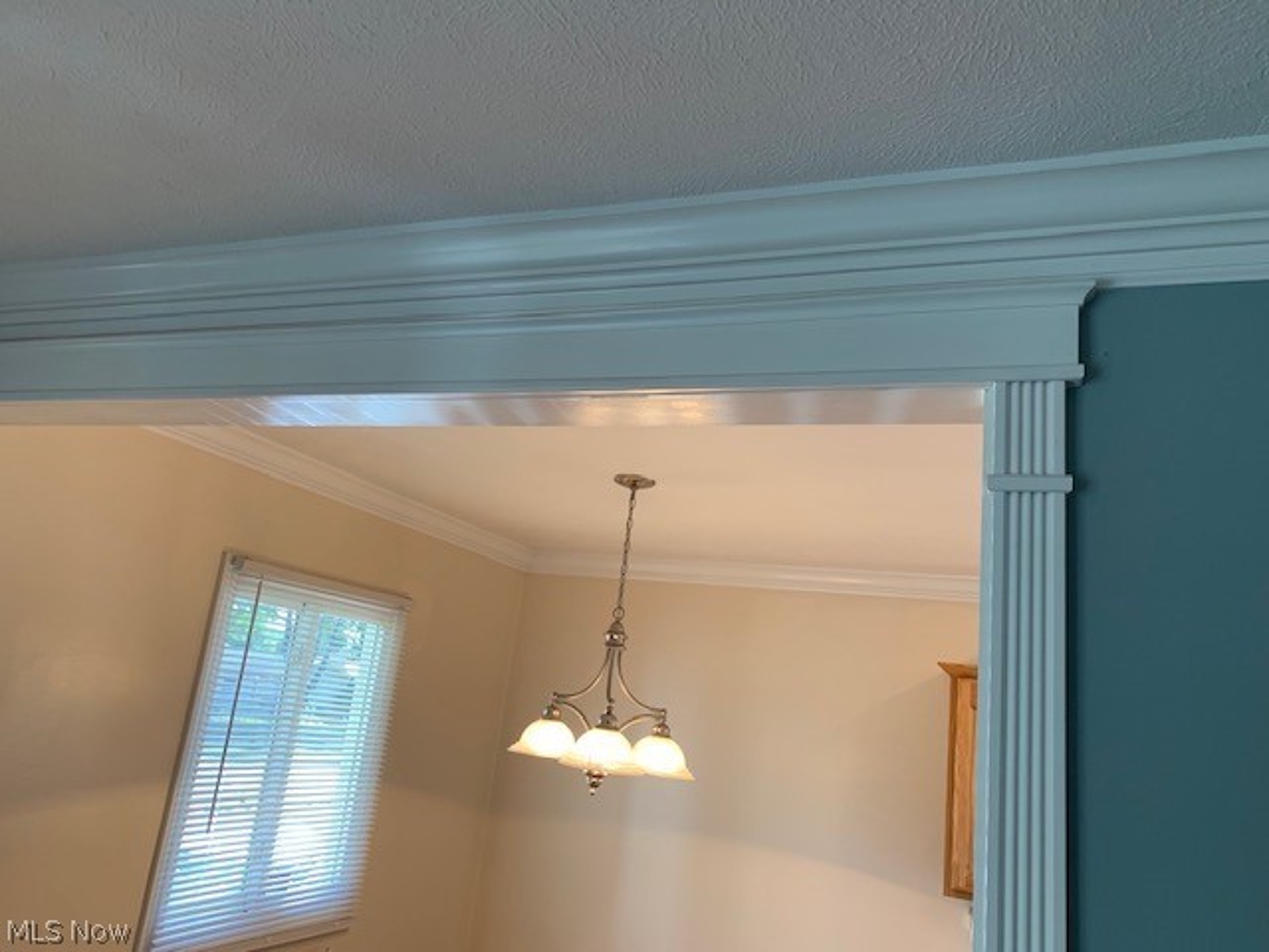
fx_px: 953
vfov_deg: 53.1
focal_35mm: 26
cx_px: 634
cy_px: 476
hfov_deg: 67.3
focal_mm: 4.25
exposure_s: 1/120
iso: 80
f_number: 1.8
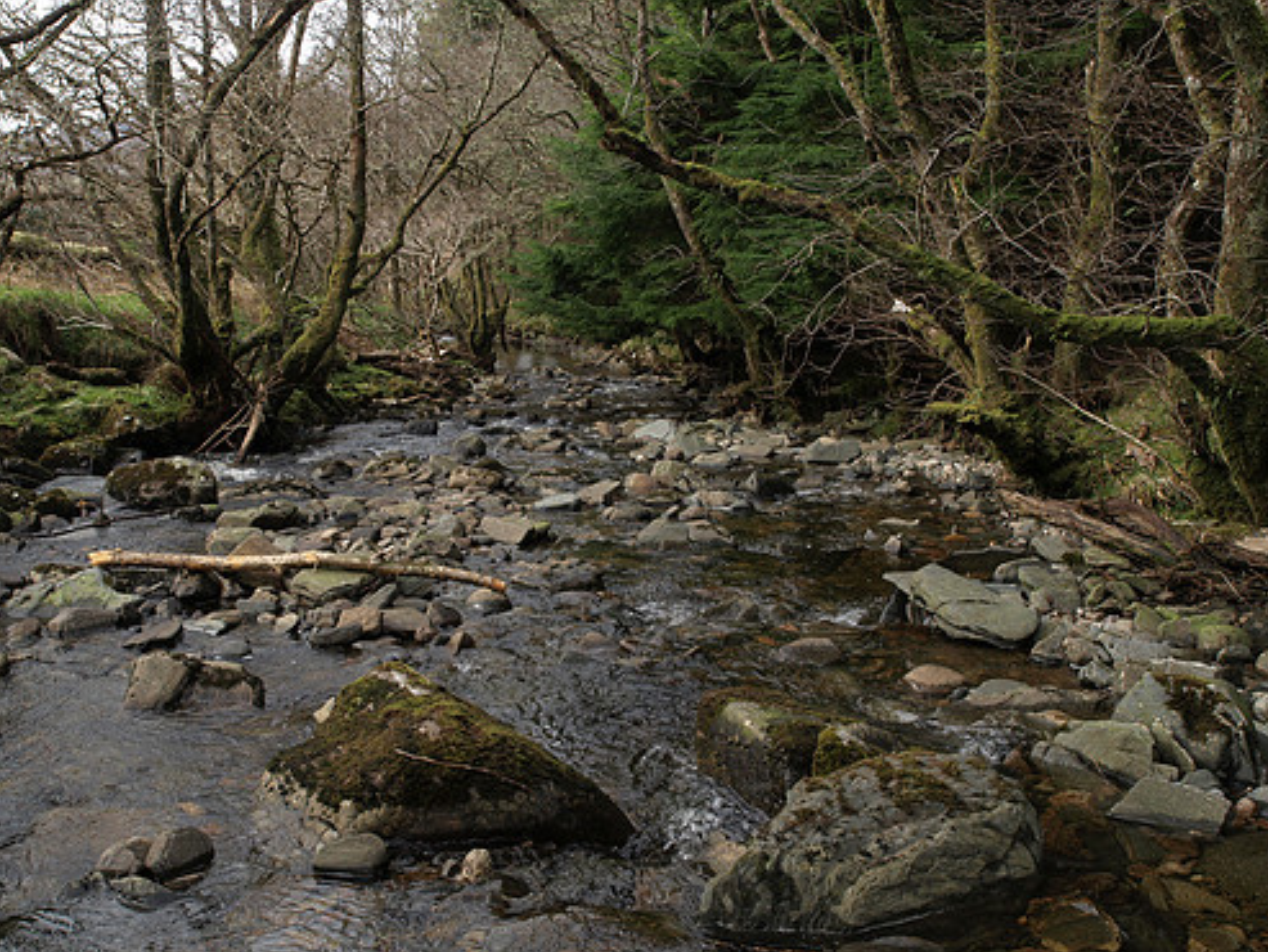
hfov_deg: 46.7
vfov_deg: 36.0
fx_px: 1466
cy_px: 488
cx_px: 579
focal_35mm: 40
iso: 100
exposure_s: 1/100
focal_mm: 17
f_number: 6.3
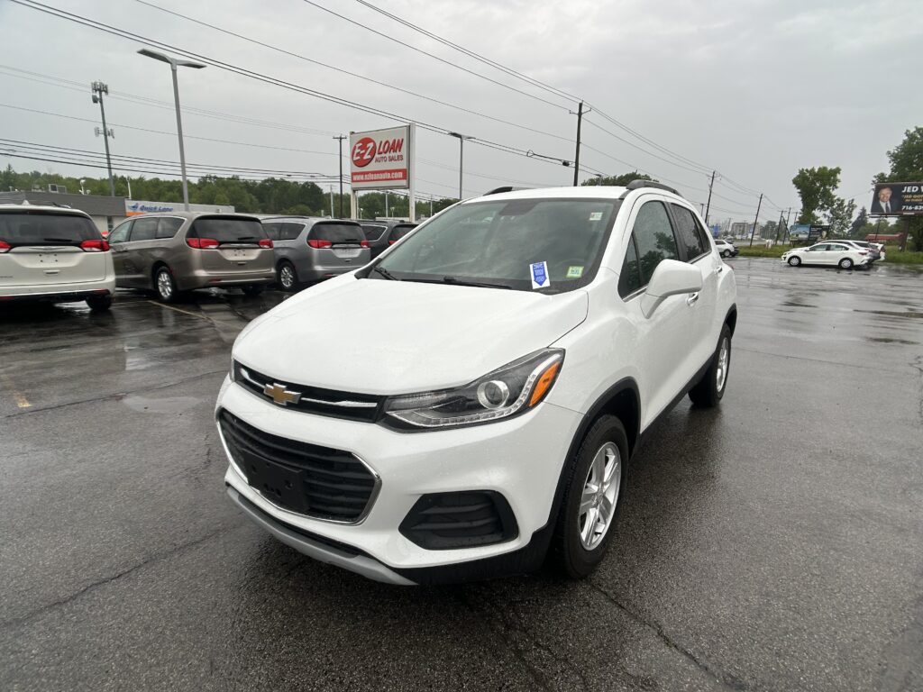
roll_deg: -2.1
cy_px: 346
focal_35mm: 26
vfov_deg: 53.1
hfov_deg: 67.3
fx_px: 693
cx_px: 462
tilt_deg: -13.3
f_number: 1.5
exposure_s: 1/1209
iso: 50
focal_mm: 5.7
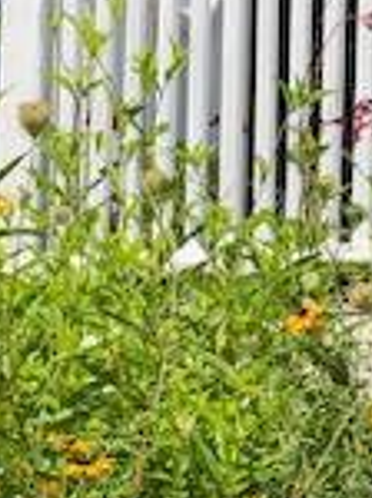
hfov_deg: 6.0
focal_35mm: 244
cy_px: 611
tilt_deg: +1.0
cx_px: -176
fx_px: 3506
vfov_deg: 8.0
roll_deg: -2.4
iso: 20
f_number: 2.8
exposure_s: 1/379
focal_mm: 6.6
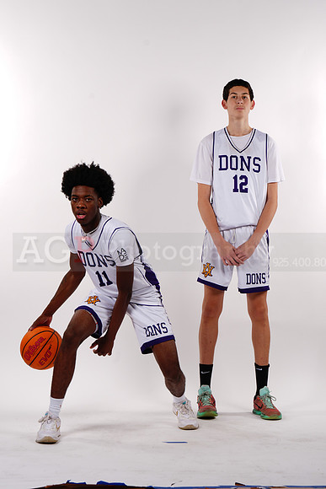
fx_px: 1615
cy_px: 244
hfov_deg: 11.5
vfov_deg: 17.2
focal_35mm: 119
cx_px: 163
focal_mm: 119
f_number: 9
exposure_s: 1/500
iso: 200
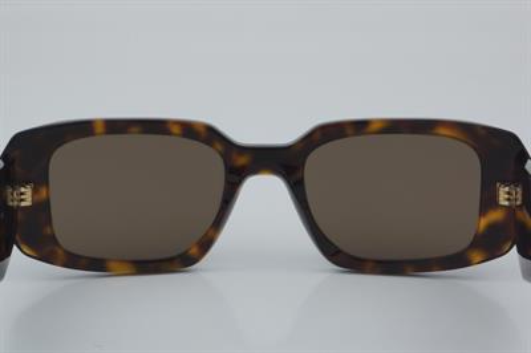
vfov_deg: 16.5
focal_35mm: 82
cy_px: 176
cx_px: 266
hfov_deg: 24.6
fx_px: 1216
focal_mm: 55
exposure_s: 1/4
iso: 100
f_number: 32
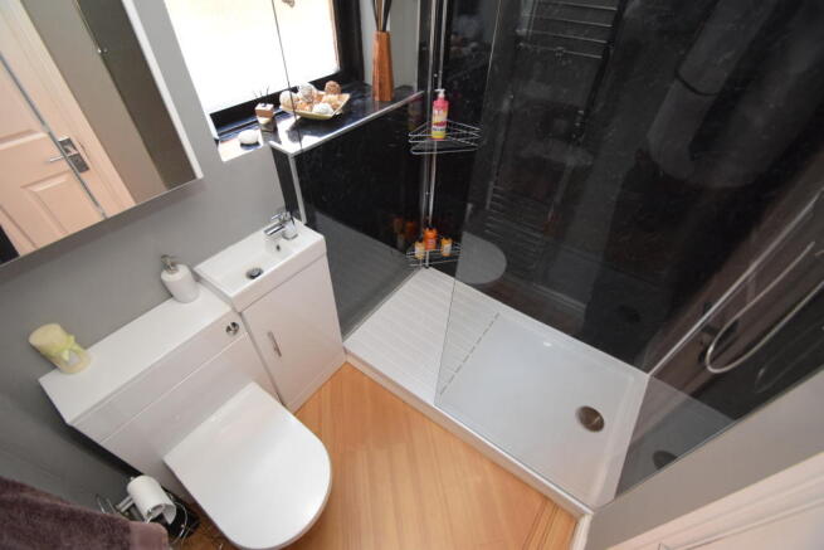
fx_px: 343
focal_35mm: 15
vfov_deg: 77.4
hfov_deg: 100.4
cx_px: 412
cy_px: 275
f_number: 4
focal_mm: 10
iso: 3200
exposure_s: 1/100
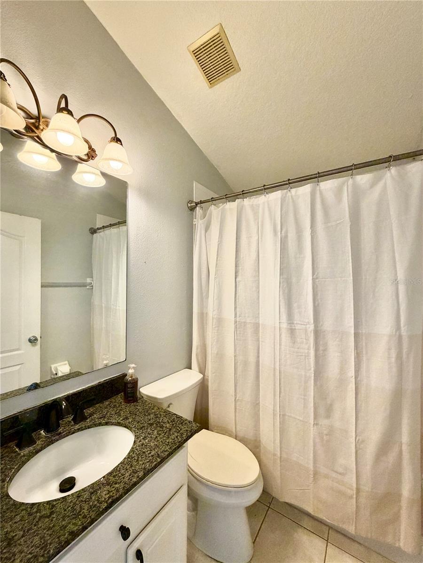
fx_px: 228
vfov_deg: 102.1
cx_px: 212
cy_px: 282
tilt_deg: +0.7
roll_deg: -0.7
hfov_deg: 85.7
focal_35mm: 14
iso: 200
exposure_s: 1/60
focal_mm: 2.22
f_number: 2.2
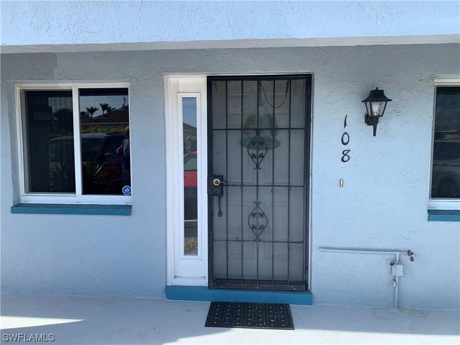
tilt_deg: -5.5
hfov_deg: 67.3
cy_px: 172
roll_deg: -0.5
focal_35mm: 26
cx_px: 230
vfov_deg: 53.1
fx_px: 346
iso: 25
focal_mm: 4.25
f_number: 1.8
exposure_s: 1/849
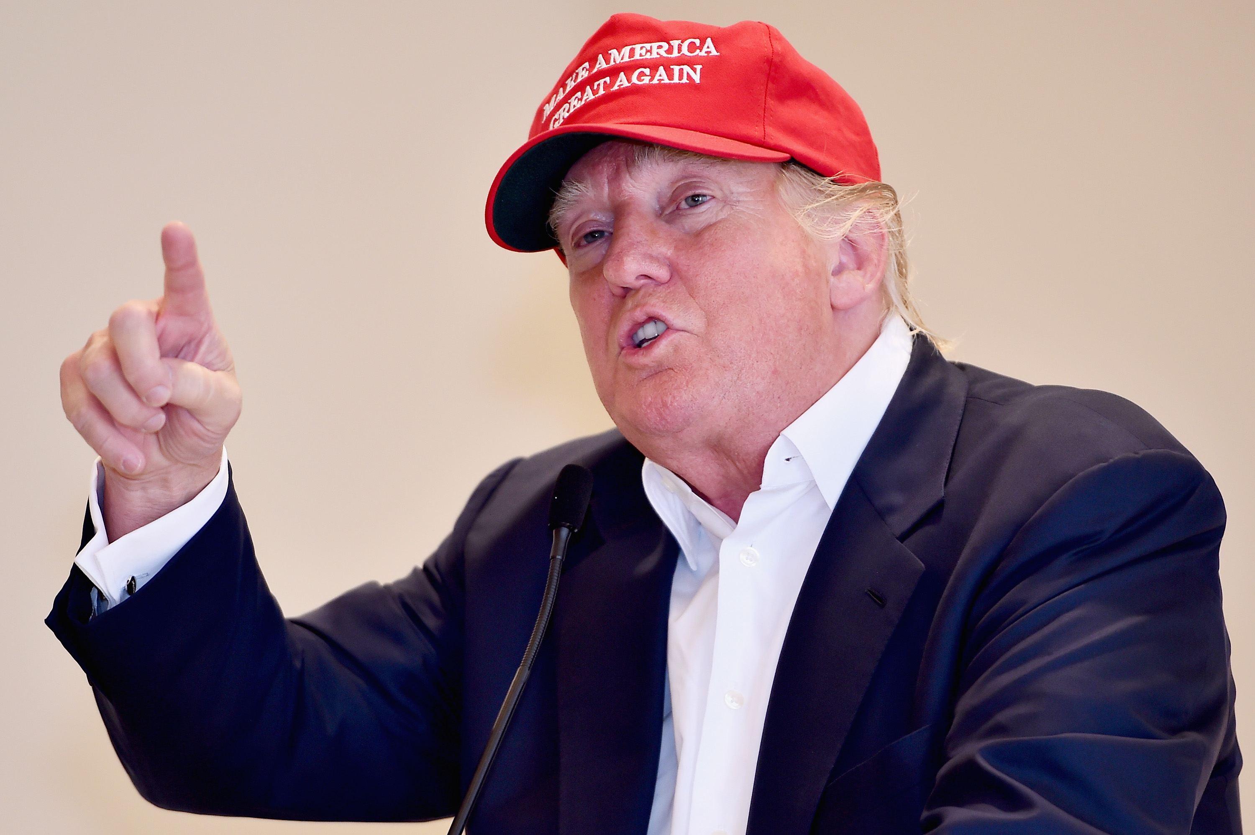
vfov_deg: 6.9
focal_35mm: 200
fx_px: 6968
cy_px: 418
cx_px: 628
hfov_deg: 10.3
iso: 1000
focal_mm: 200
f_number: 2.8
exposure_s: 1/500
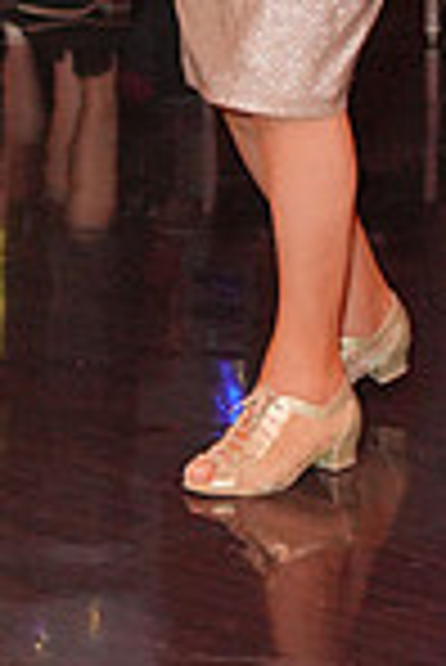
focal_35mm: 188
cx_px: -137
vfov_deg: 10.5
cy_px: -351
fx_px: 3485
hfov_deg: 7.2
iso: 4000
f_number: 4
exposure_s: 1/200
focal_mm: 48
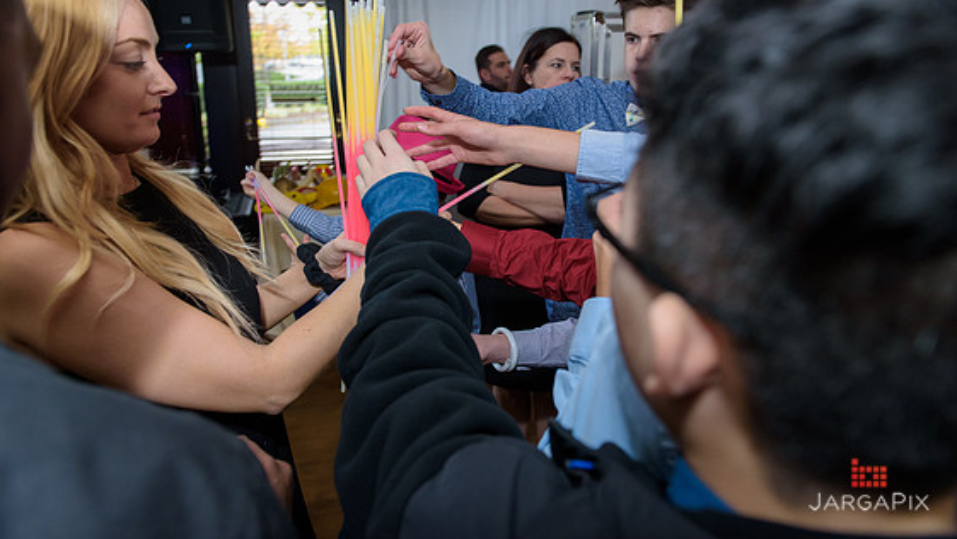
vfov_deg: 44.2
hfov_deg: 71.9
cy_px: 217
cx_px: 478
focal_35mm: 26
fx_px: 660
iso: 1250
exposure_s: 1/125
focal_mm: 24
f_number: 3.2
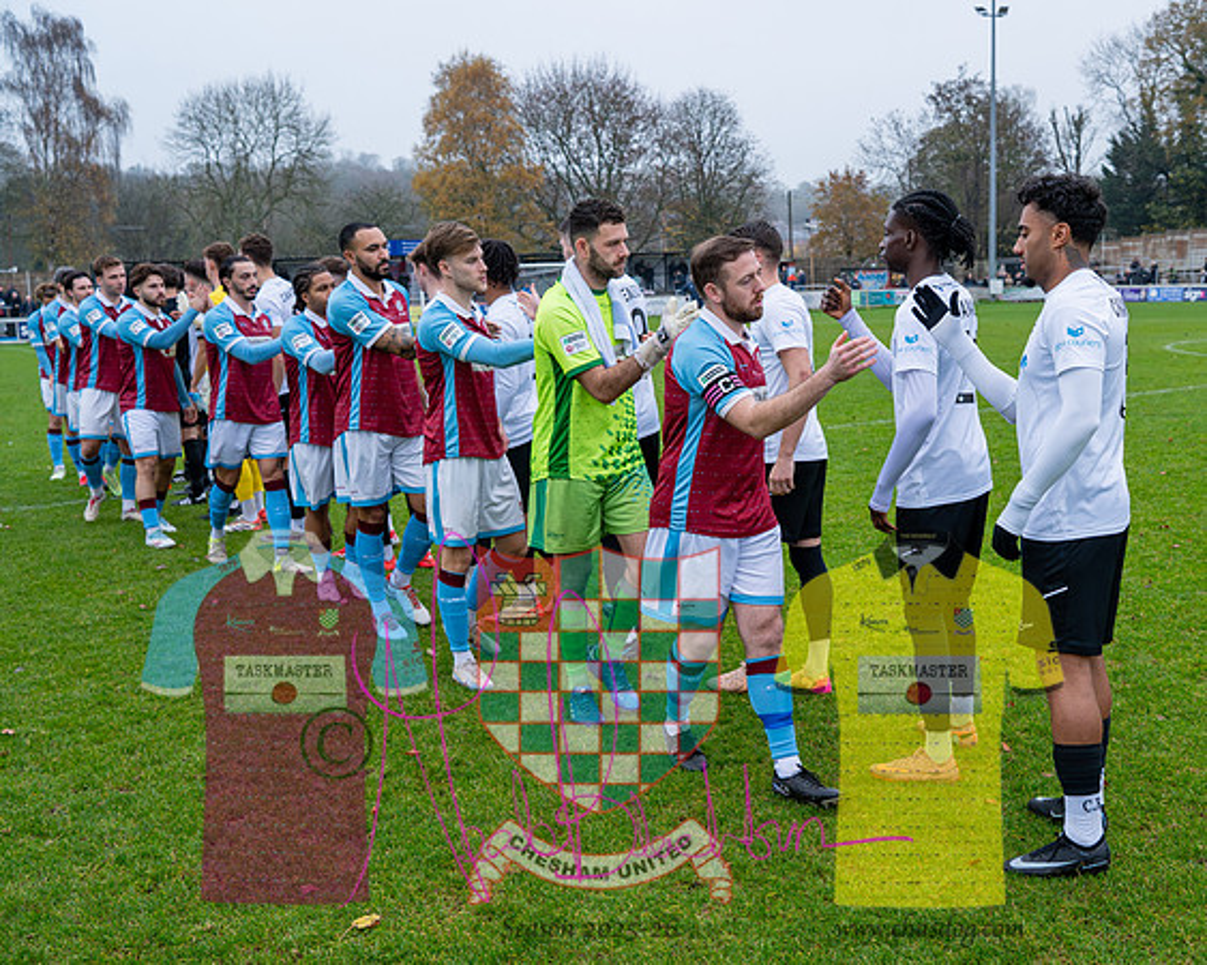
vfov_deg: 36.2
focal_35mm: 41
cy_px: 506
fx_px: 1475
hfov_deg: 44.2
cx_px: 729
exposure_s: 1/400
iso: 1250
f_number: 5
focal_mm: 35
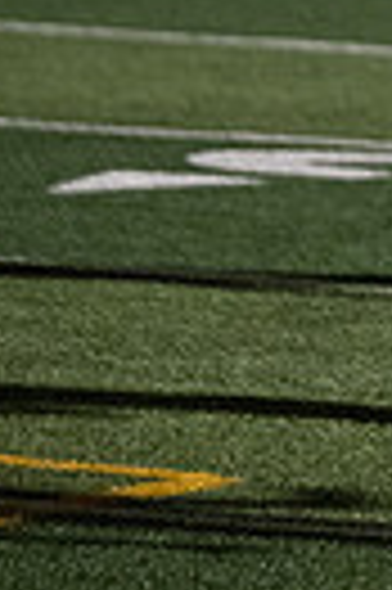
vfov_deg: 4.0
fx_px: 8335
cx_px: 1131
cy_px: -20
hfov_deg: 2.7
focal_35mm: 509
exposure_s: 1/1250
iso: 5000
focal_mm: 115
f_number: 2.8
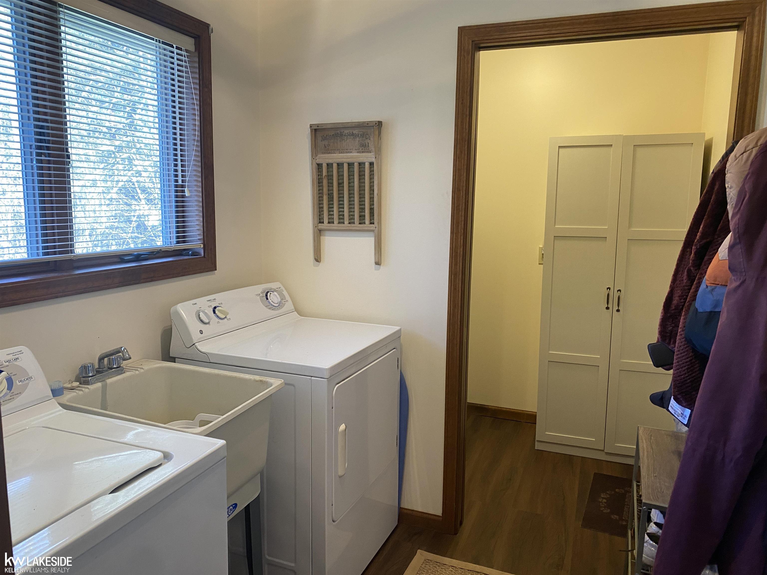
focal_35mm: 26
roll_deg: -0.9
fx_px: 576
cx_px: 384
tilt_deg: -9.6
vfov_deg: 53.1
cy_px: 288
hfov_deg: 67.3
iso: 100
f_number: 1.8
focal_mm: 4.25
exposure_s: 1/60
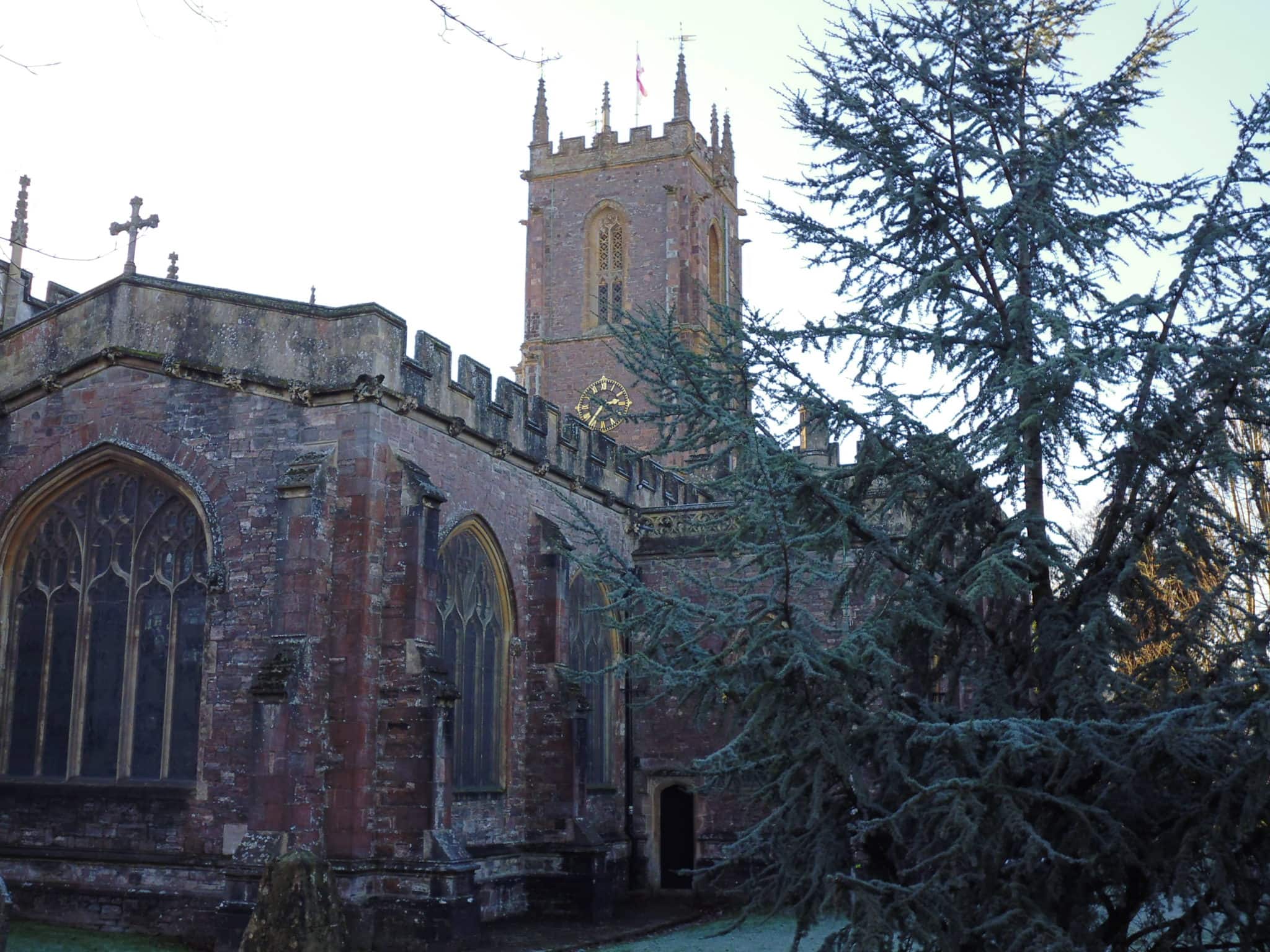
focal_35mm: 41
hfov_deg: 45.8
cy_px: 476
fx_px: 1504
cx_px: 635
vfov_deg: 35.1
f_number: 3.6
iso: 160
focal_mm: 7.2
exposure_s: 1/125
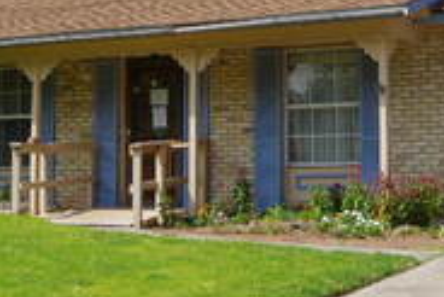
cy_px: -16
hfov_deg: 21.7
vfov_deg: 14.3
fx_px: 1160
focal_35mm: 94
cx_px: 227
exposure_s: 1/160
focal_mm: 18
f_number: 13
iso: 200
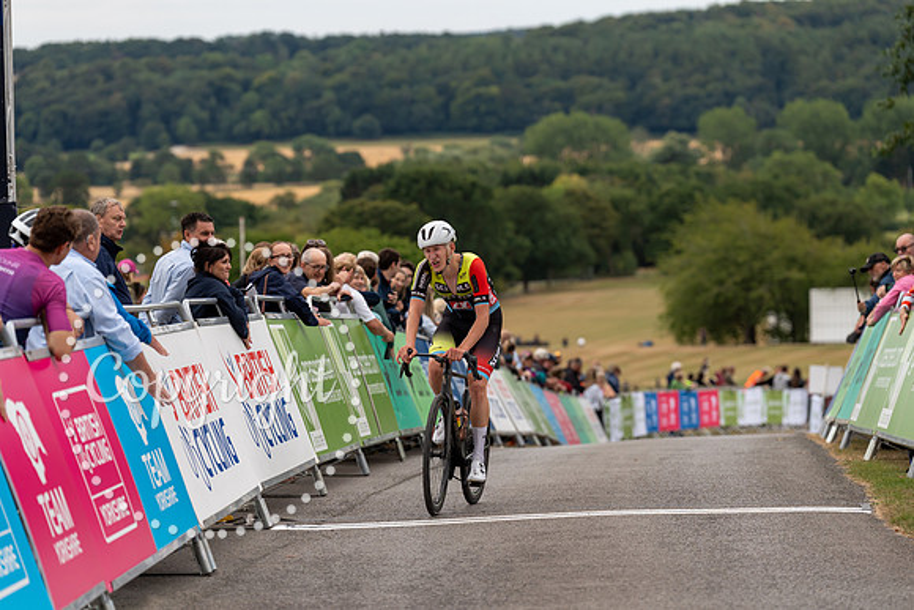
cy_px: 305
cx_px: 457
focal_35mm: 144
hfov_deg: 14.2
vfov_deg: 9.5
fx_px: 3657
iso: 640
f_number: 3.5
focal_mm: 144
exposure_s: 1/1000
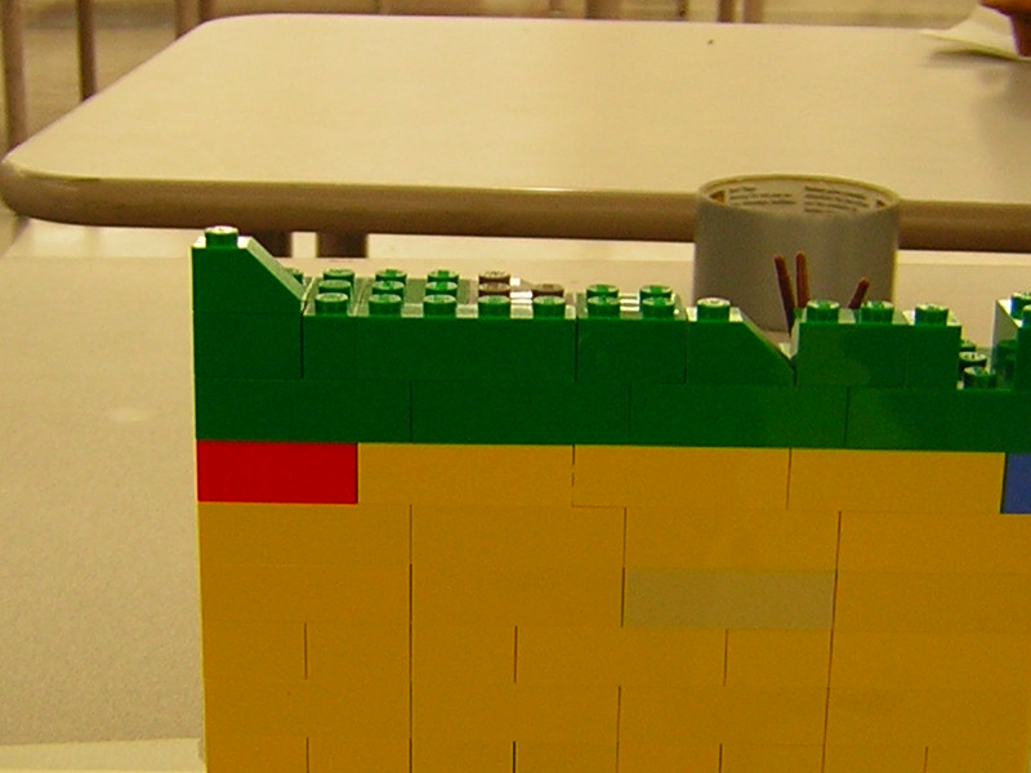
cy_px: 481
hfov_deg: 27.0
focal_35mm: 72
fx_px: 2144
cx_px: 516
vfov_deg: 20.4
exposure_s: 1/7
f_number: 2.6
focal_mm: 4.7
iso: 50
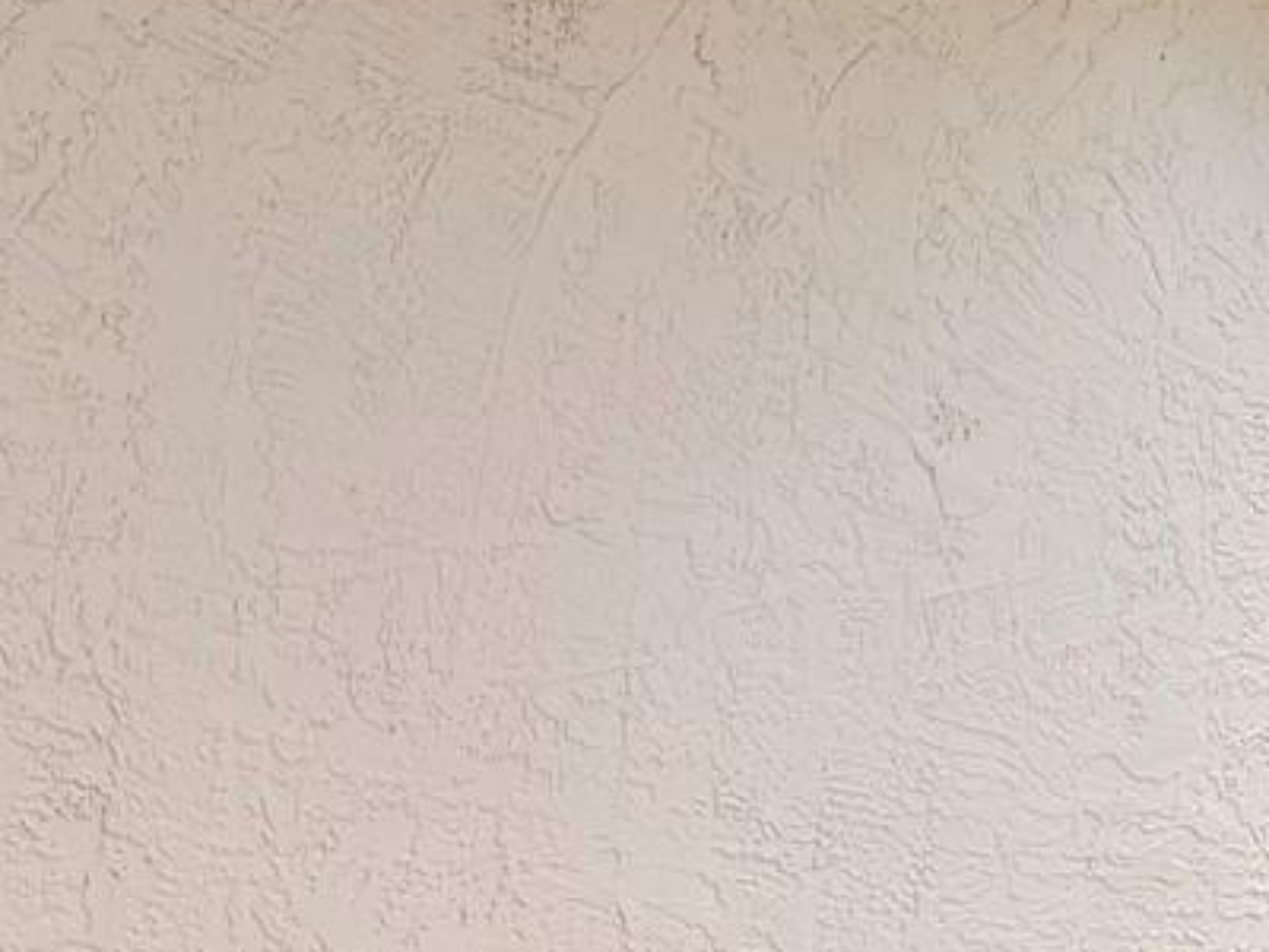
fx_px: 3519
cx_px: -888
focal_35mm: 96
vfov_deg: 14.5
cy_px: 1355
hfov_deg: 17.3
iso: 80
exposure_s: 1/979
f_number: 1.78
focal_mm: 6.76
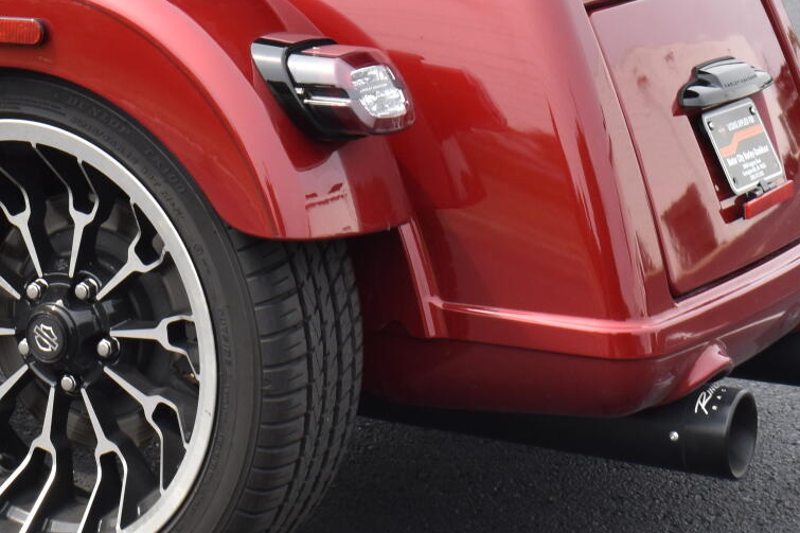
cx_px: 59
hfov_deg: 20.1
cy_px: 9
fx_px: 2207
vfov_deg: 13.6
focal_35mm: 99
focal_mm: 25
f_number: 9
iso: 400
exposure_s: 1/320
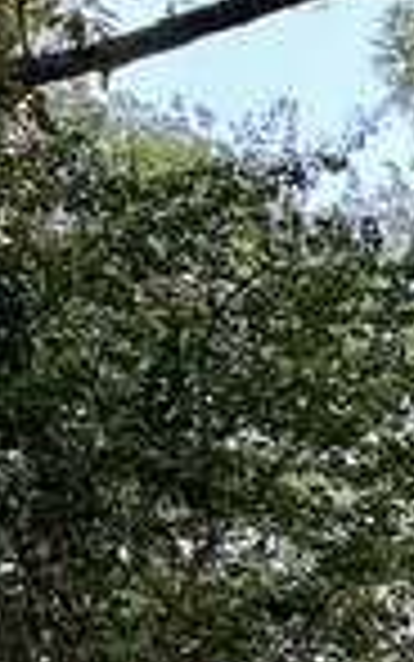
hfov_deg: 8.5
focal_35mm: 120
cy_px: 950
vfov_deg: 16.1
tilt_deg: +0.1
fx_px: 2164
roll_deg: -1.9
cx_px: 1364
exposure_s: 1/646
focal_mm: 5.7
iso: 50
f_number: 1.5
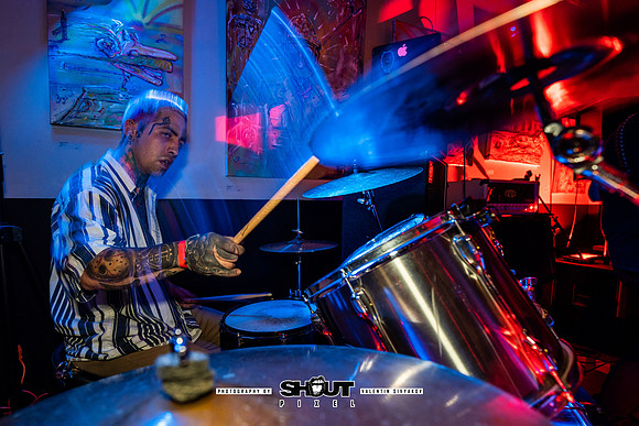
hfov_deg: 89.0
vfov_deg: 66.7
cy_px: 230
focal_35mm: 18
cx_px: 283
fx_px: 323
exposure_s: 1/10
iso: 320
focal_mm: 14
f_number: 2.8
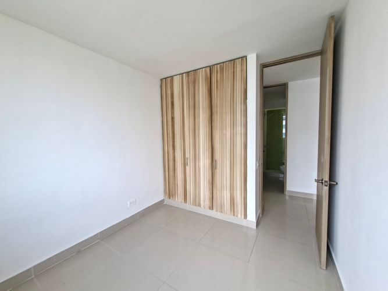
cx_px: 194
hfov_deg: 106.2
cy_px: 146
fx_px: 146
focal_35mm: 13
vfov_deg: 89.9
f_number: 2.2
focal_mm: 1.74
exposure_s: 1/60
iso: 40
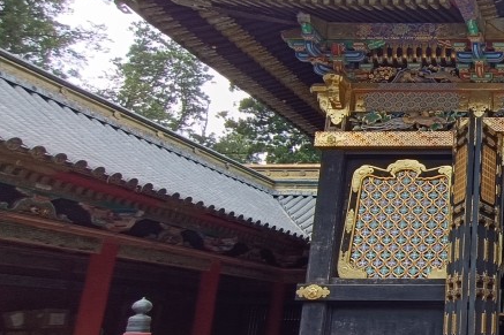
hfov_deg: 38.4
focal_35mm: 39
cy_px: 190
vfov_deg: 34.1
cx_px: 588
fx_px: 546
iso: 50
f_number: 2.2
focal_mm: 1.66
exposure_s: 1/184
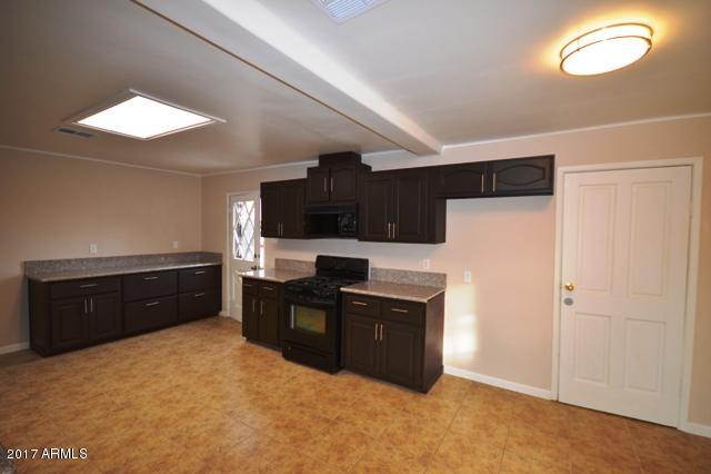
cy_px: 237
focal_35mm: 15
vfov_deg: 77.3
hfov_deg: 100.4
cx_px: 356
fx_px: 296
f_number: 4
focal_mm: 10
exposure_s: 1/60
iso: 400
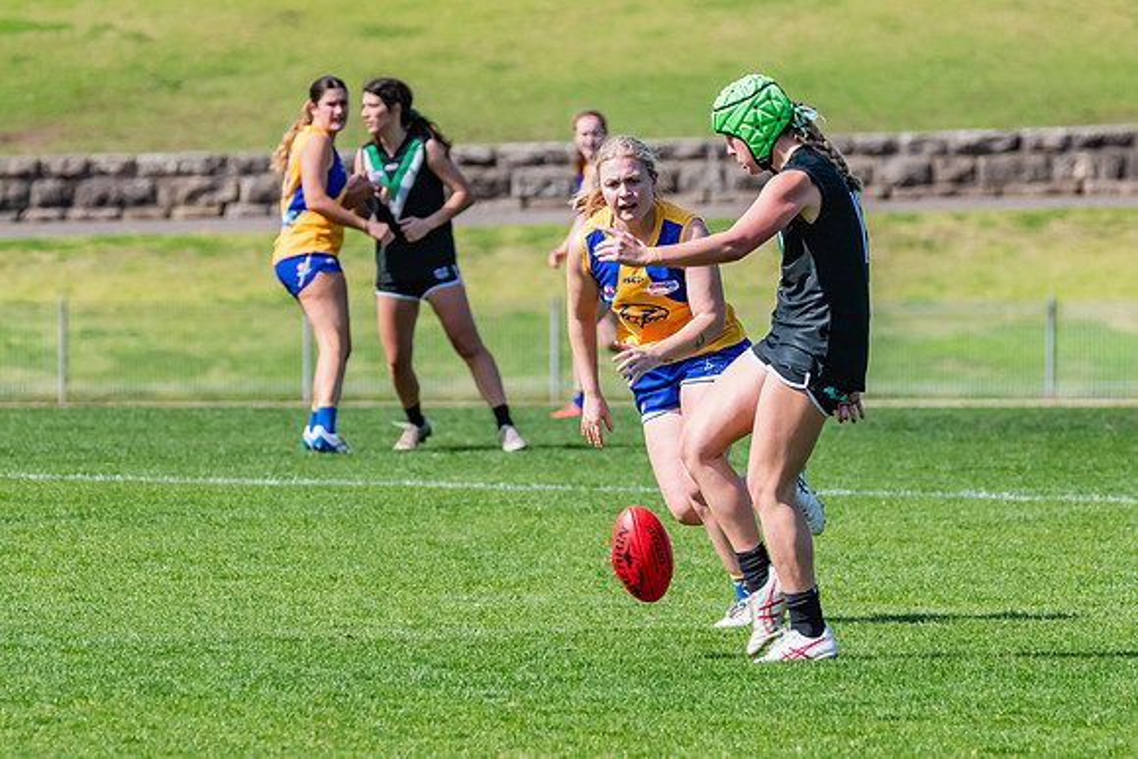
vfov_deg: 2.8
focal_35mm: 490
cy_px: 302
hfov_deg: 4.2
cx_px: 688
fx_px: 15488
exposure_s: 1/1600
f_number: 8
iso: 800
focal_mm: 310
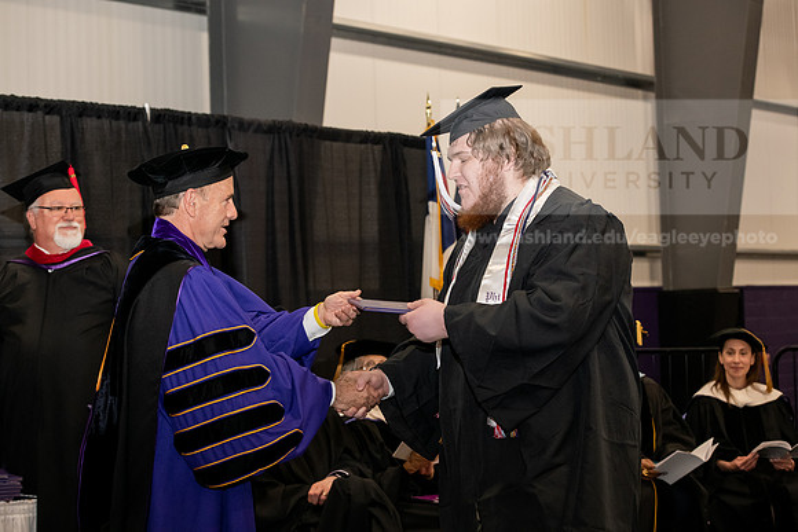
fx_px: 1552
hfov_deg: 28.8
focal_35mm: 70
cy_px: 266
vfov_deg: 19.5
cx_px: 399
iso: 2500
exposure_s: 1/200
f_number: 5.6
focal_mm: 70
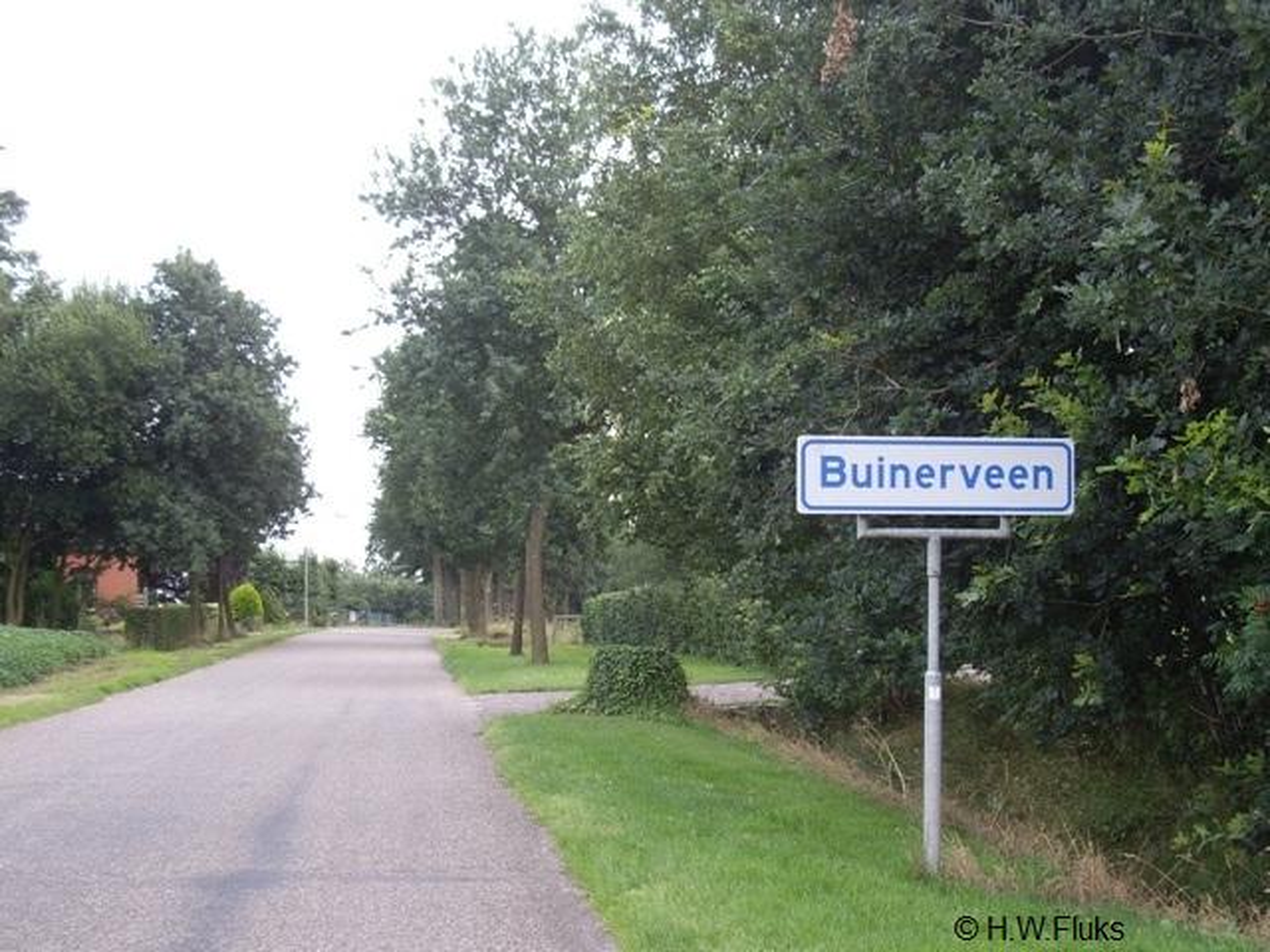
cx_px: 635
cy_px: 476
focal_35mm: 38
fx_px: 1394
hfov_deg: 49.0
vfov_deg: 37.7
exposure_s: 1/100
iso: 100
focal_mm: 7.9
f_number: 2.8
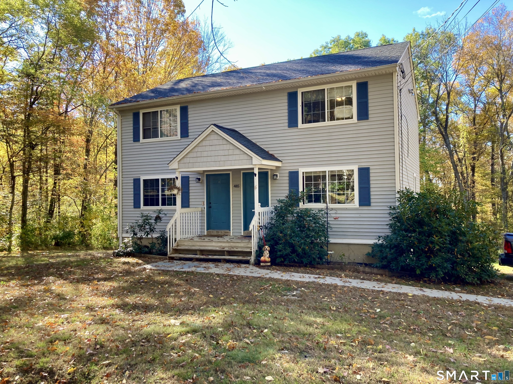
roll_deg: +0.7
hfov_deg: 63.4
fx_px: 415
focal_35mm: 28
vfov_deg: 49.7
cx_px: 256
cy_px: 192
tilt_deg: +2.0
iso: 20
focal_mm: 3.99
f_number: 1.8
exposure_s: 1/124
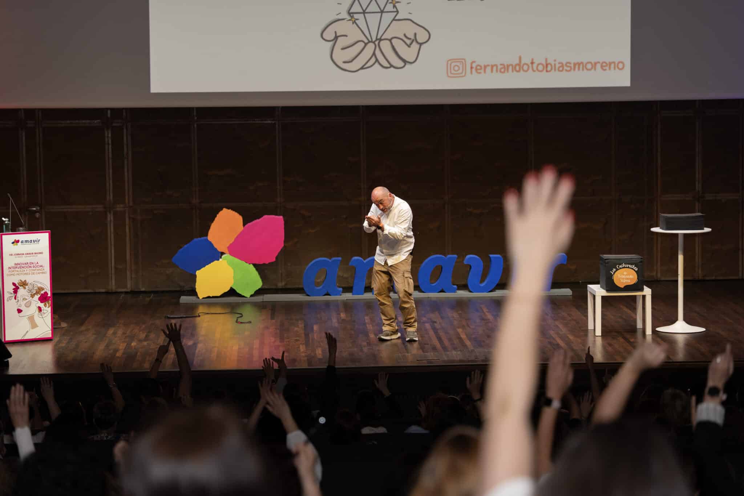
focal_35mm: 105
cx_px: 372
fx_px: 2170
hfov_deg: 19.5
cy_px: 248
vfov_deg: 13.0
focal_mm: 105
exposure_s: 1/200
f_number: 3.5
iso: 400
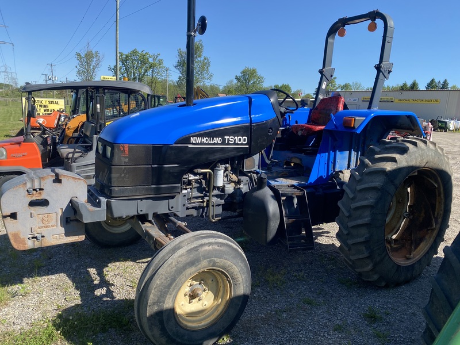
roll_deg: -3.7
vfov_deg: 53.1
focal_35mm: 26
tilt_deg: -10.4
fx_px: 346
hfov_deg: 67.3
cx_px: 230
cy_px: 172
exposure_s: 1/1464
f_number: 1.8
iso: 32
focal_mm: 4.25
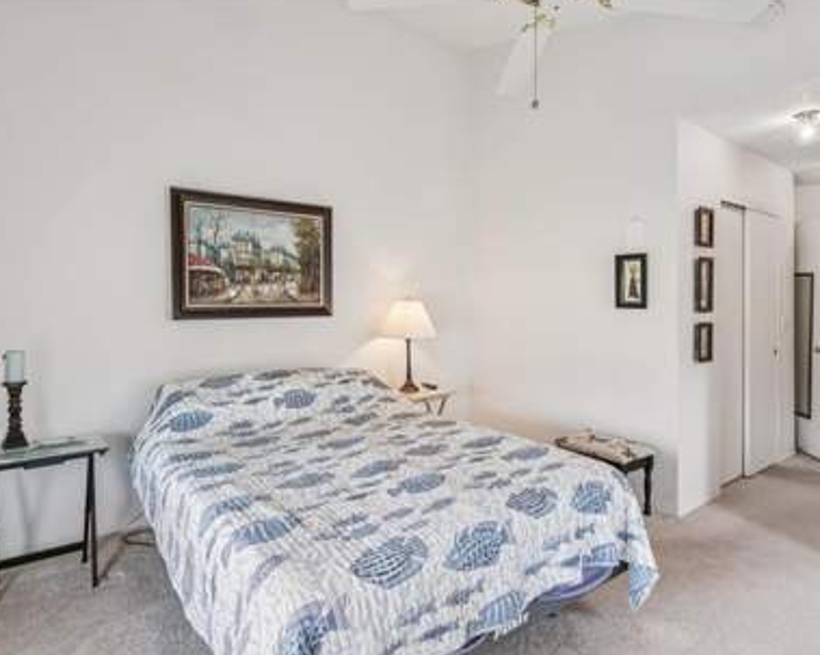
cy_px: 332
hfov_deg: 83.2
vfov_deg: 70.8
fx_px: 461
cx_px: 387
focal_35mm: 19
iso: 400
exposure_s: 1/30
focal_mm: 16
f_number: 8
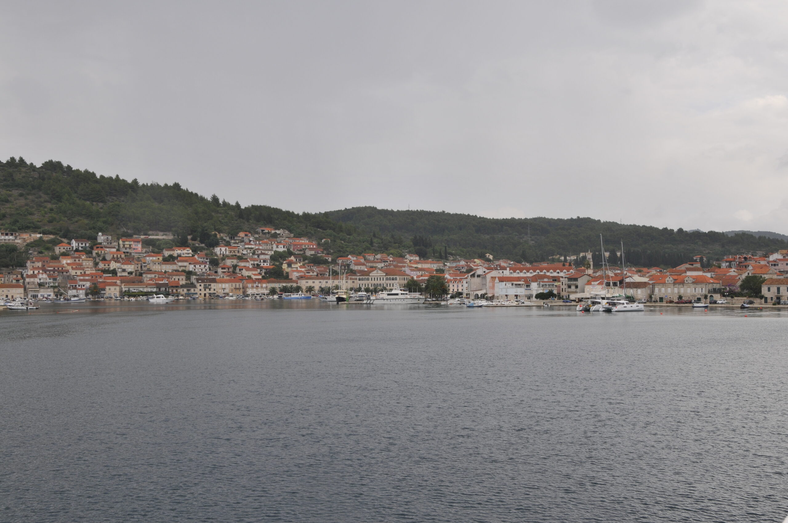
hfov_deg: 45.0
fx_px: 951
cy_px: 262
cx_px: 394
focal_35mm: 44
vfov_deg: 30.8
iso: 200
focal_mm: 29
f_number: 8
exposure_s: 1/250
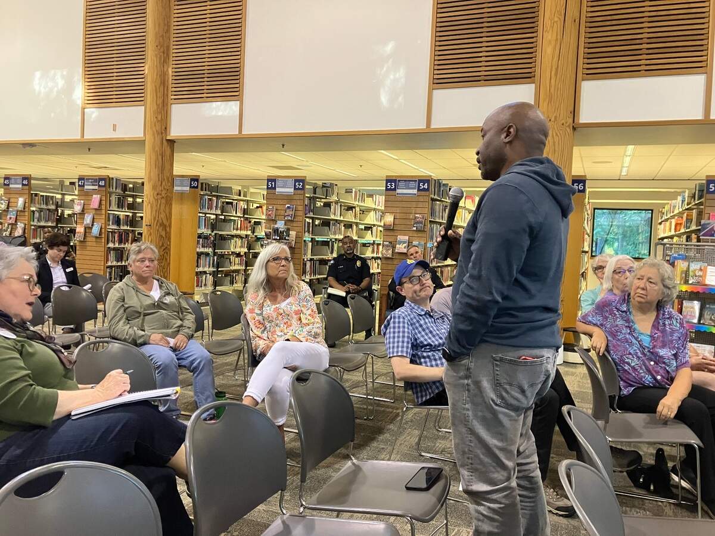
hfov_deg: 63.4
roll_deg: -1.5
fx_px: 578
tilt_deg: -1.9
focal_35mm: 28
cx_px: 358
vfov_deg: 49.7
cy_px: 268
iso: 320
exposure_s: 1/60
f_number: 1.8
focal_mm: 3.99
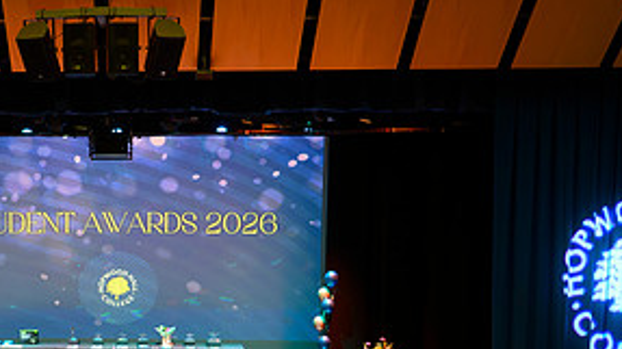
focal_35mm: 55
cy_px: 271
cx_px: 115
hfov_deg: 36.4
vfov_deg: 21.6
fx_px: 907
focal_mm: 24
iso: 5000
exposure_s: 1/125
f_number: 2.8
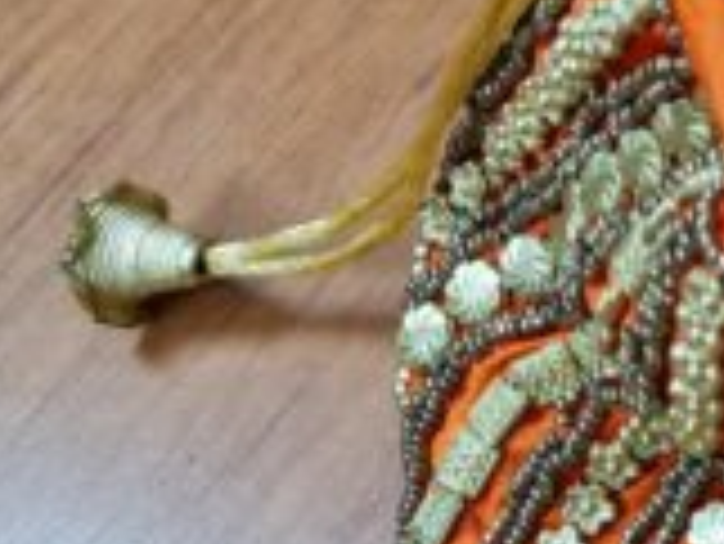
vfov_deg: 13.1
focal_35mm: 113
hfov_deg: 15.9
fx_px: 2365
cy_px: 227
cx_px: 1115
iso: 250
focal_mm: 5.4
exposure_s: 1/120
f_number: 1.8
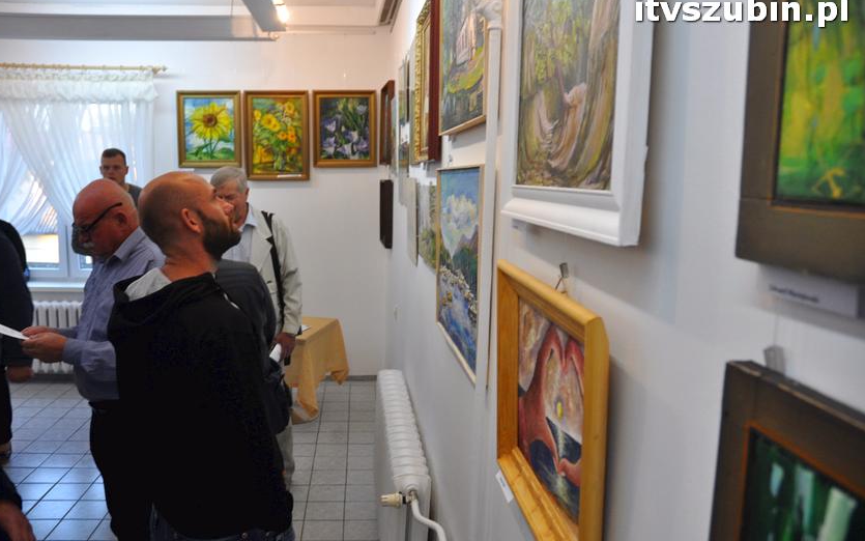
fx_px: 660
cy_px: 270
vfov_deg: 44.5
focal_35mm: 28
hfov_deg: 66.5
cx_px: 428
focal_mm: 18
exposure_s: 1/100
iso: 800
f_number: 5
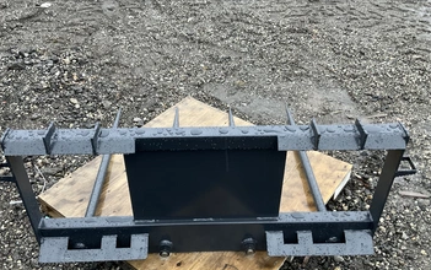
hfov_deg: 55.3
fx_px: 411
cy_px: 140
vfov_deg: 36.3
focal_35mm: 35
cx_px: 210
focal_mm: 3
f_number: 1.8
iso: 250
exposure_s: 1/60
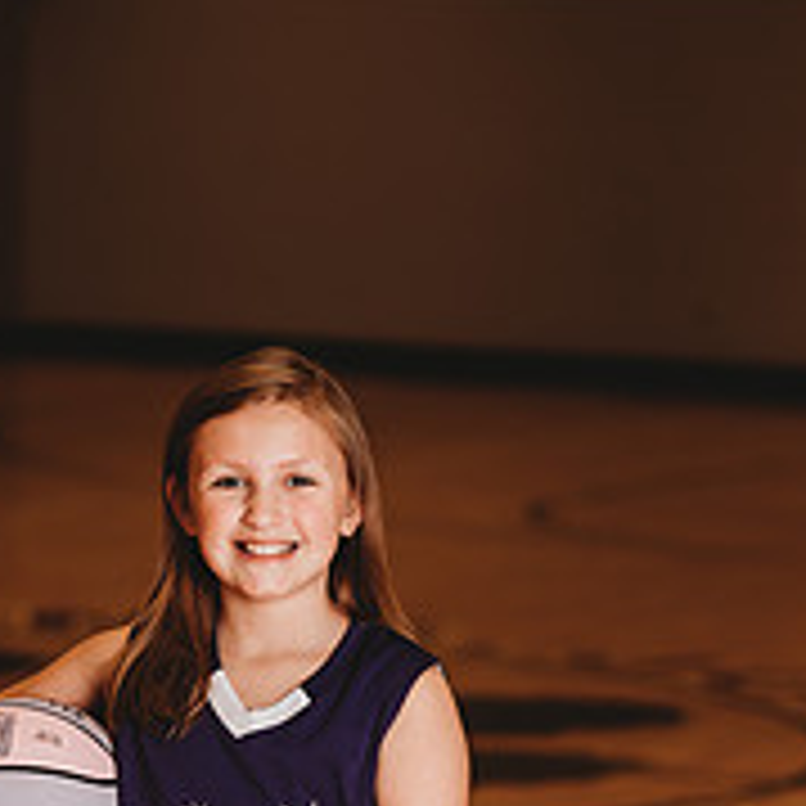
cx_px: 284
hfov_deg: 9.6
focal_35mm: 182
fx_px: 4794
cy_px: 1000
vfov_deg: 9.5
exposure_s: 1/160
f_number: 2.5
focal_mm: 85
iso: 100
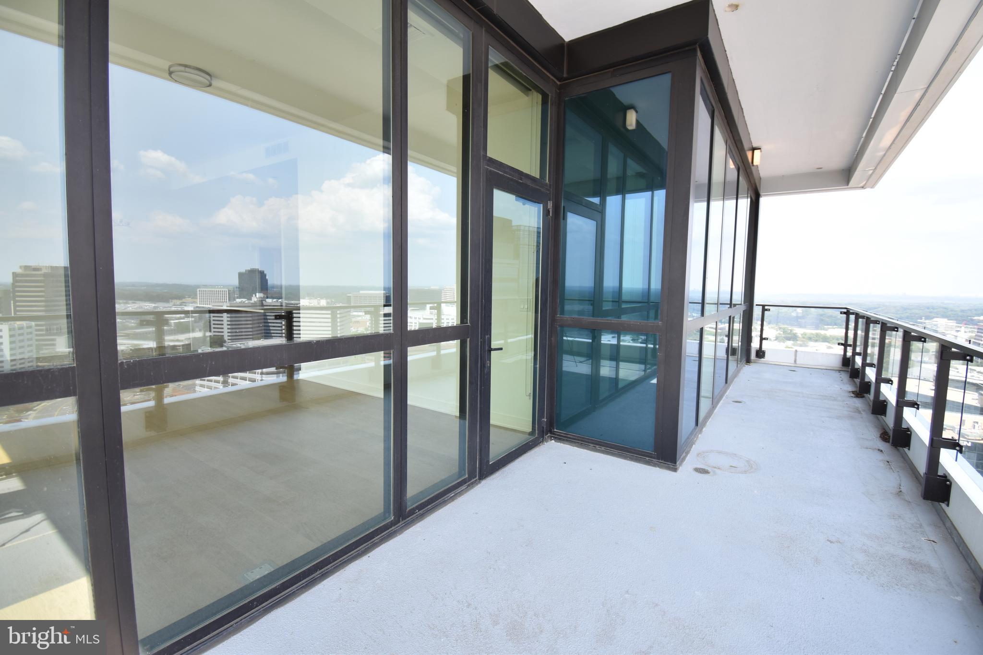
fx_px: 410
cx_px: 492
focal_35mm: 15
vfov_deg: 77.3
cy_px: 328
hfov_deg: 100.4
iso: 200
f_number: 4.5
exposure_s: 1/250
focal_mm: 10
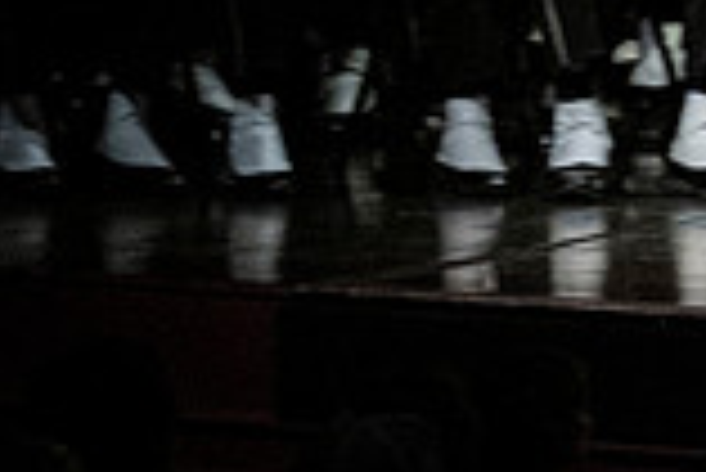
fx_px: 15212
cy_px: -162
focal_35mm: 775
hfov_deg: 2.6
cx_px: 1264
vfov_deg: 1.8
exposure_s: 1/500
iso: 4000
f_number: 4
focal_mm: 140
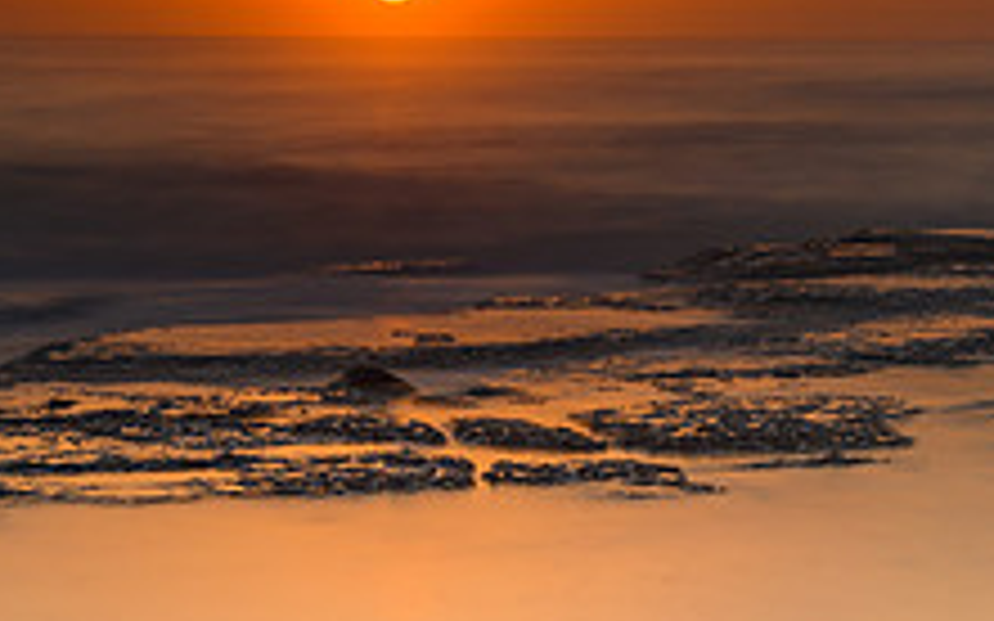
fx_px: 4360
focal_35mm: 161
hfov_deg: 13.0
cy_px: 251
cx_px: 490
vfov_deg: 8.1
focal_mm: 38
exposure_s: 13
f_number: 14
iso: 50
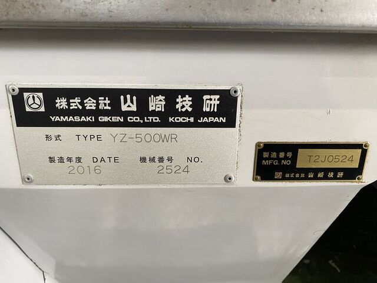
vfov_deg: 53.1
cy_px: 142
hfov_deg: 67.3
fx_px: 283
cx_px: 188
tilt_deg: -17.8
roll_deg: -1.4
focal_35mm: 26
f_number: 1.8
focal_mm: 4.25
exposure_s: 1/60
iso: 125
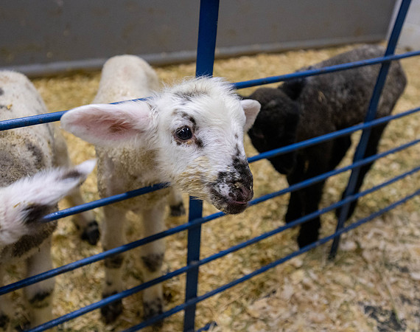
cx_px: 197
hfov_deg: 53.7
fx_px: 414
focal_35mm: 33
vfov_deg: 43.6
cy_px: 166
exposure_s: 1/200
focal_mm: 30
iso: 3200
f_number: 4
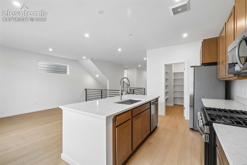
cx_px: 124
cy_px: 82
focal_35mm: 15
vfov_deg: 77.3
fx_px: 103
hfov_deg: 100.4
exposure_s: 1/25
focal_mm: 10
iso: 800
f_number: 8
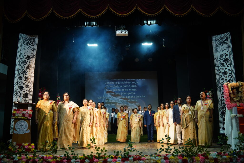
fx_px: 237
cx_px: 122
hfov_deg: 54.4
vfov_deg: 37.9
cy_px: 82
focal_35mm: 35
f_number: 3.5
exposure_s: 1/100
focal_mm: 35
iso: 250
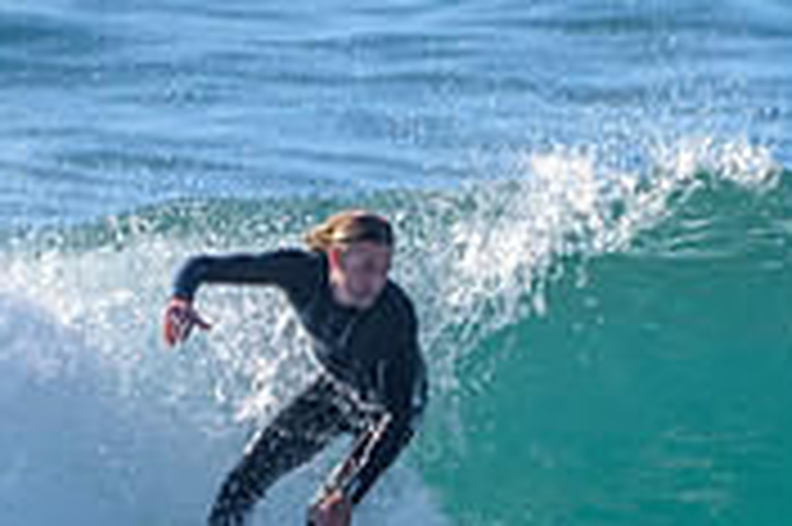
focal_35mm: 2020
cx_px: 438
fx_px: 44398
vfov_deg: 0.7
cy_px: 521
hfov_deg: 1.0
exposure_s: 1/2000
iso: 220
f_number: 5.6
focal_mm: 500
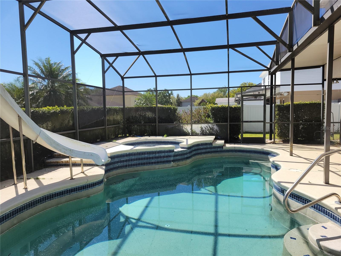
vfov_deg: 53.1
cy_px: 128
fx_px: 256
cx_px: 170
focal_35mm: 26
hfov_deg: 67.3
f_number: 1.8
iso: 40
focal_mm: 5.4
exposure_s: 1/1365
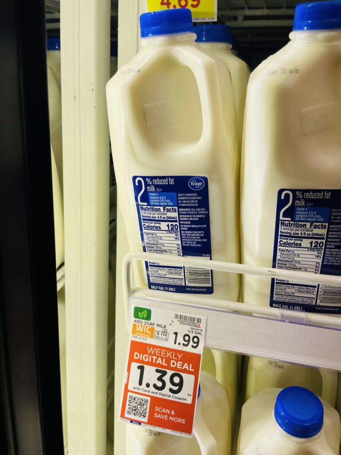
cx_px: 170
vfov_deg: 67.3
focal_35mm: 26
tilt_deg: -14.2
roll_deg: -1.6
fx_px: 341
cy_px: 228
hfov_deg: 53.1
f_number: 1.6
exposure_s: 1/305
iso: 32
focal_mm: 4.2
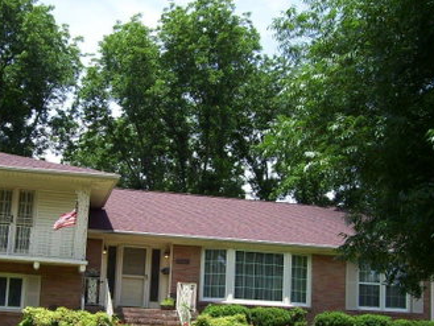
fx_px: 702
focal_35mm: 56
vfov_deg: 26.0
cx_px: 154
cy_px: 211
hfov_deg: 34.1
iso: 80
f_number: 4.8
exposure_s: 1/250
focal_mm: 6
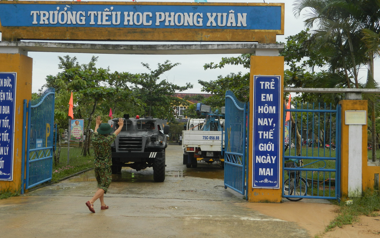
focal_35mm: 50
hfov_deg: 40.3
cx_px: 190
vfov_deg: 25.8
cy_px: 123
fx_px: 518
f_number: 3.6
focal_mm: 8.4
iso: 80
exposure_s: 1/250
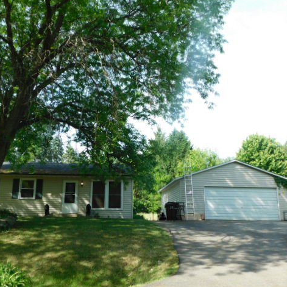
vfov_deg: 46.0
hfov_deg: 46.0
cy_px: 143
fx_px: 338
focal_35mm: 36
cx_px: 130
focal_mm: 5.3
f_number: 3.2
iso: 125
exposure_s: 1/400
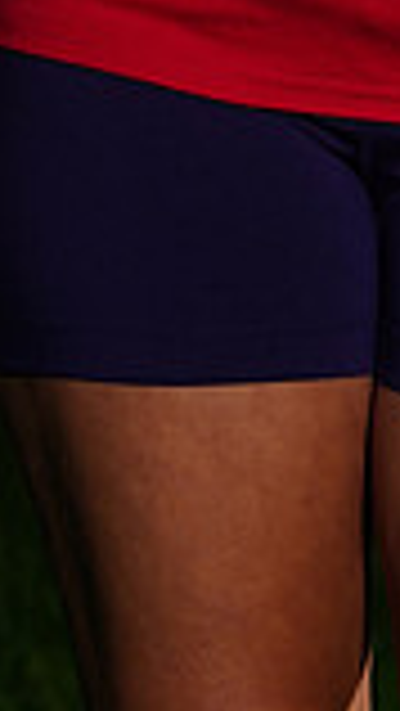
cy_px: -572
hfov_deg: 1.7
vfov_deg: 3.1
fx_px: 13223
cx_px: 326
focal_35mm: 702
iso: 400
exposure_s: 1/125
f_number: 9
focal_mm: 183
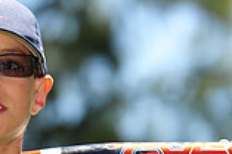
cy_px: 224
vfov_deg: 2.5
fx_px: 3569
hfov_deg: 3.7
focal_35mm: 555
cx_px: -6
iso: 200
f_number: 4
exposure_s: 1/640
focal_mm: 150
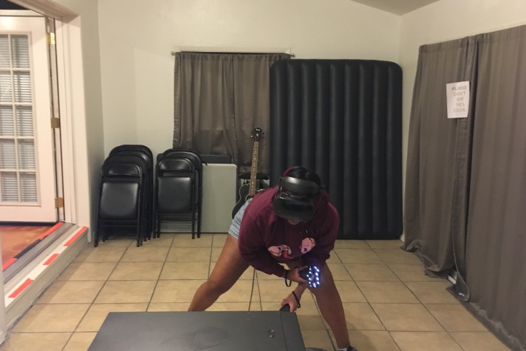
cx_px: 258
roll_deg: -0.4
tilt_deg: -9.9
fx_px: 453
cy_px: 170
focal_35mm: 31
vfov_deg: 42.3
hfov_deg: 60.3
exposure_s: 1/15
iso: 400
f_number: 2.2
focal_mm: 4.15
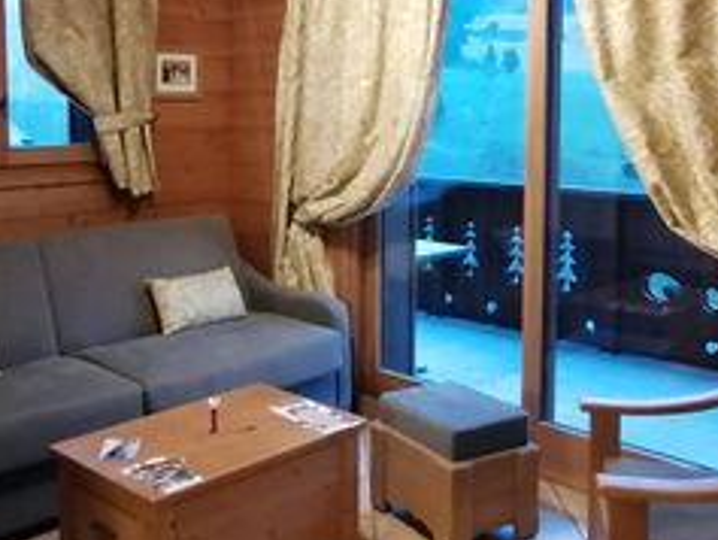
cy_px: 173
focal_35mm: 43
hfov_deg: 43.8
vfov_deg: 33.3
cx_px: 318
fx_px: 892
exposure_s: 1/20
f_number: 2.4
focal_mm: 2.7
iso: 500
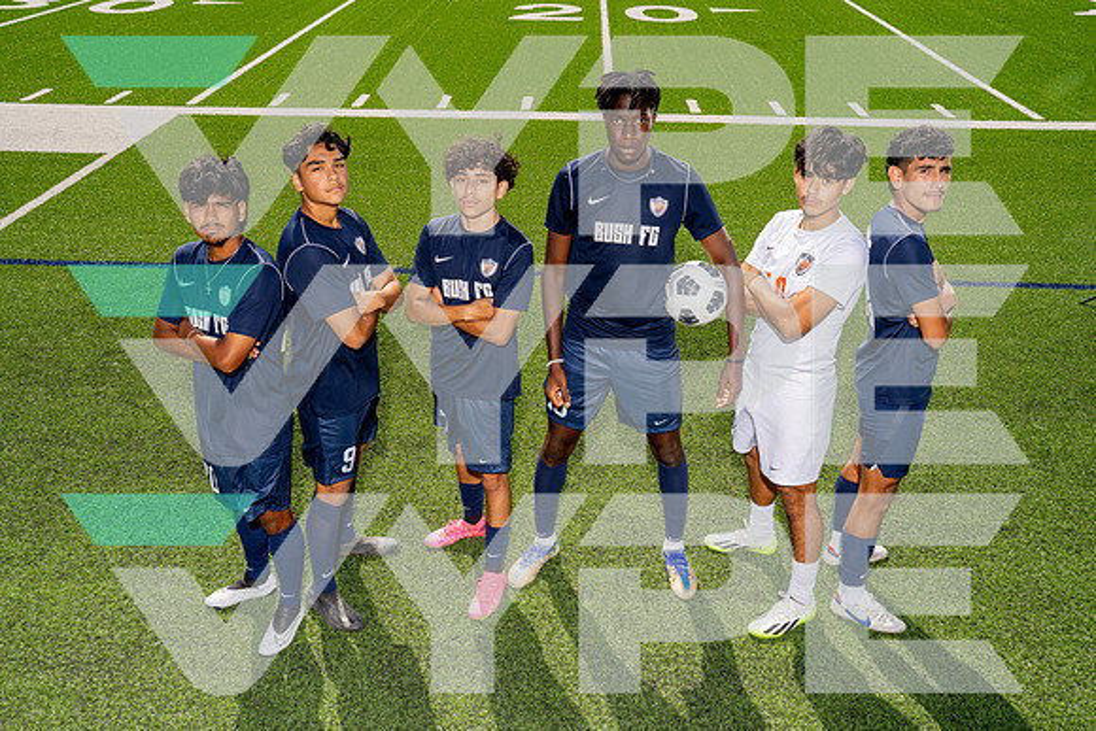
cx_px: 548
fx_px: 1005
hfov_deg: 57.2
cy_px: 366
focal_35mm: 33
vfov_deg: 40.0
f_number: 11
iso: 100
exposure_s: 1/250
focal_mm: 33
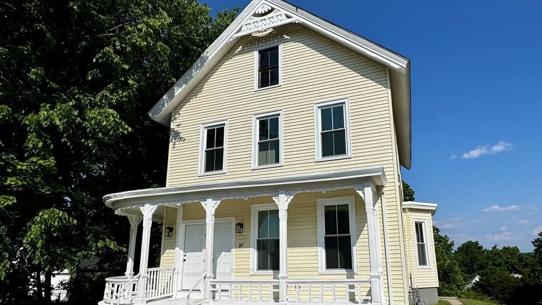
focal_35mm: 16
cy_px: 180
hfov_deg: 99.3
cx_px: 281
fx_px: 230
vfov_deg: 66.6
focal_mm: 2.22
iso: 40
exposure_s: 1/4630
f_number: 2.2
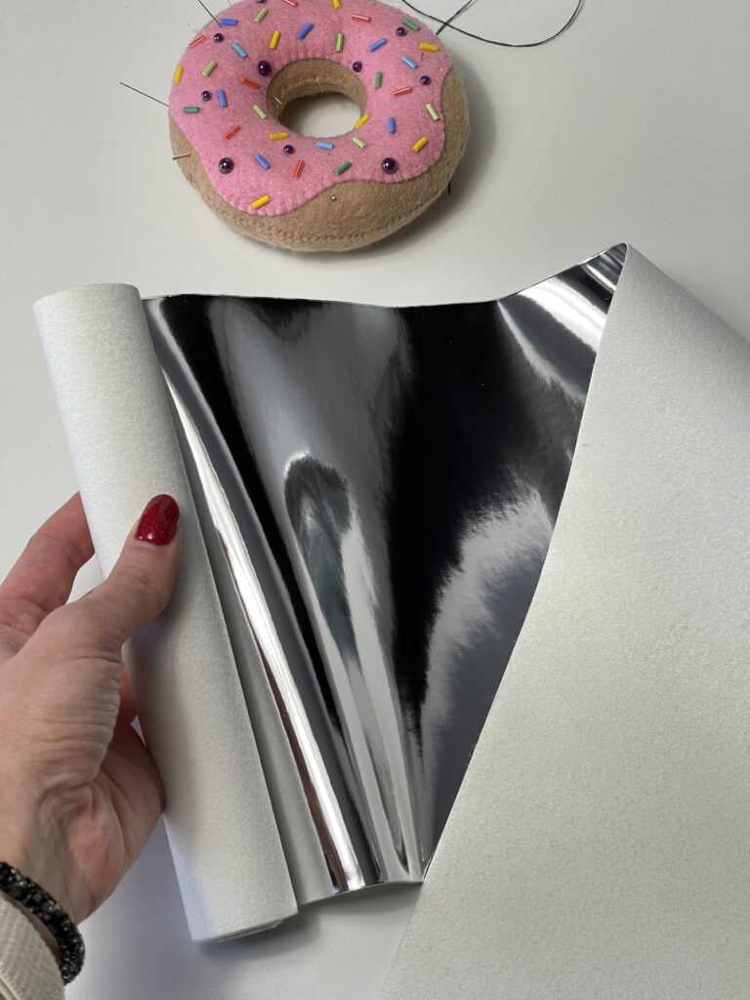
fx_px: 1849
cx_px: 375
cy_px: 500
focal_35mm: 64
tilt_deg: -61.3
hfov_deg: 22.9
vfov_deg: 30.3
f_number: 2.2
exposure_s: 1/100
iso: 64
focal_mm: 7.5
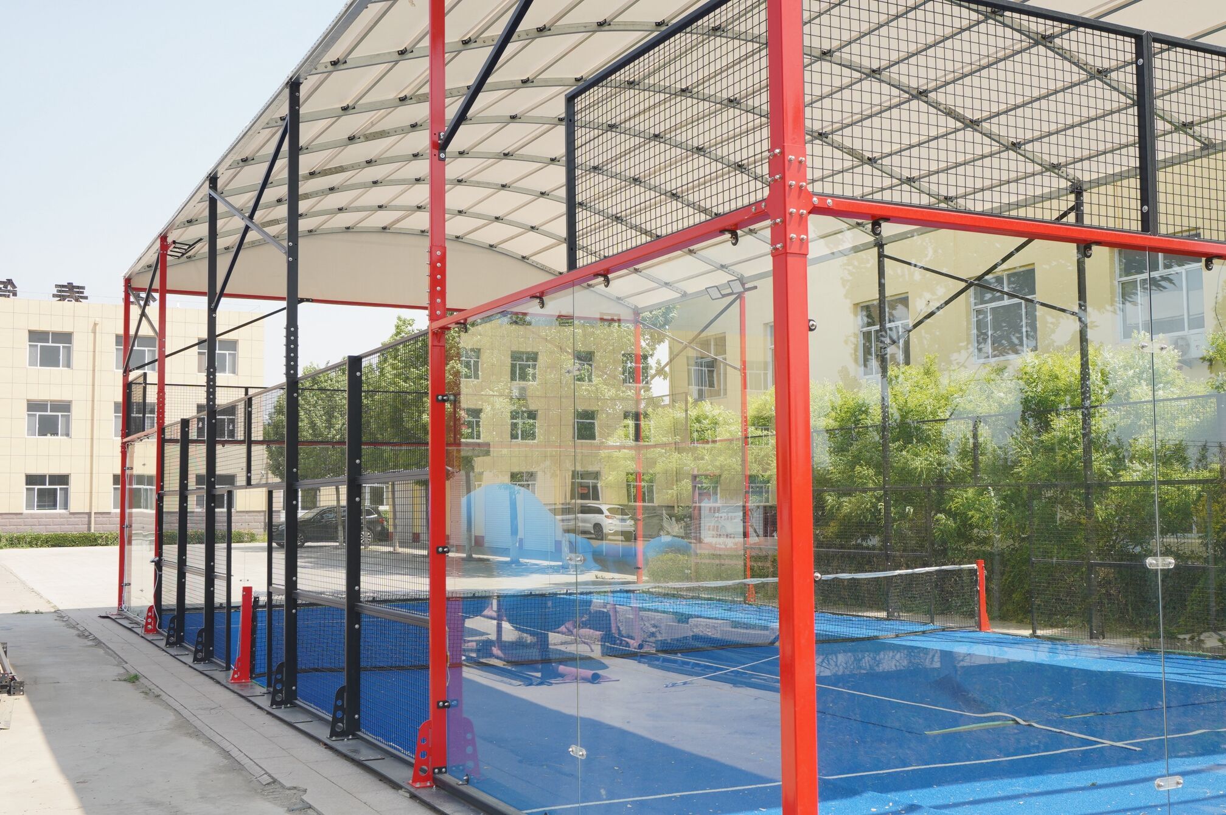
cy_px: 408
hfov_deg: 51.9
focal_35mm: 37
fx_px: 1259
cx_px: 613
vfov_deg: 35.9
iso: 100
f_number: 7.1
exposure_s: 1/160
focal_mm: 25
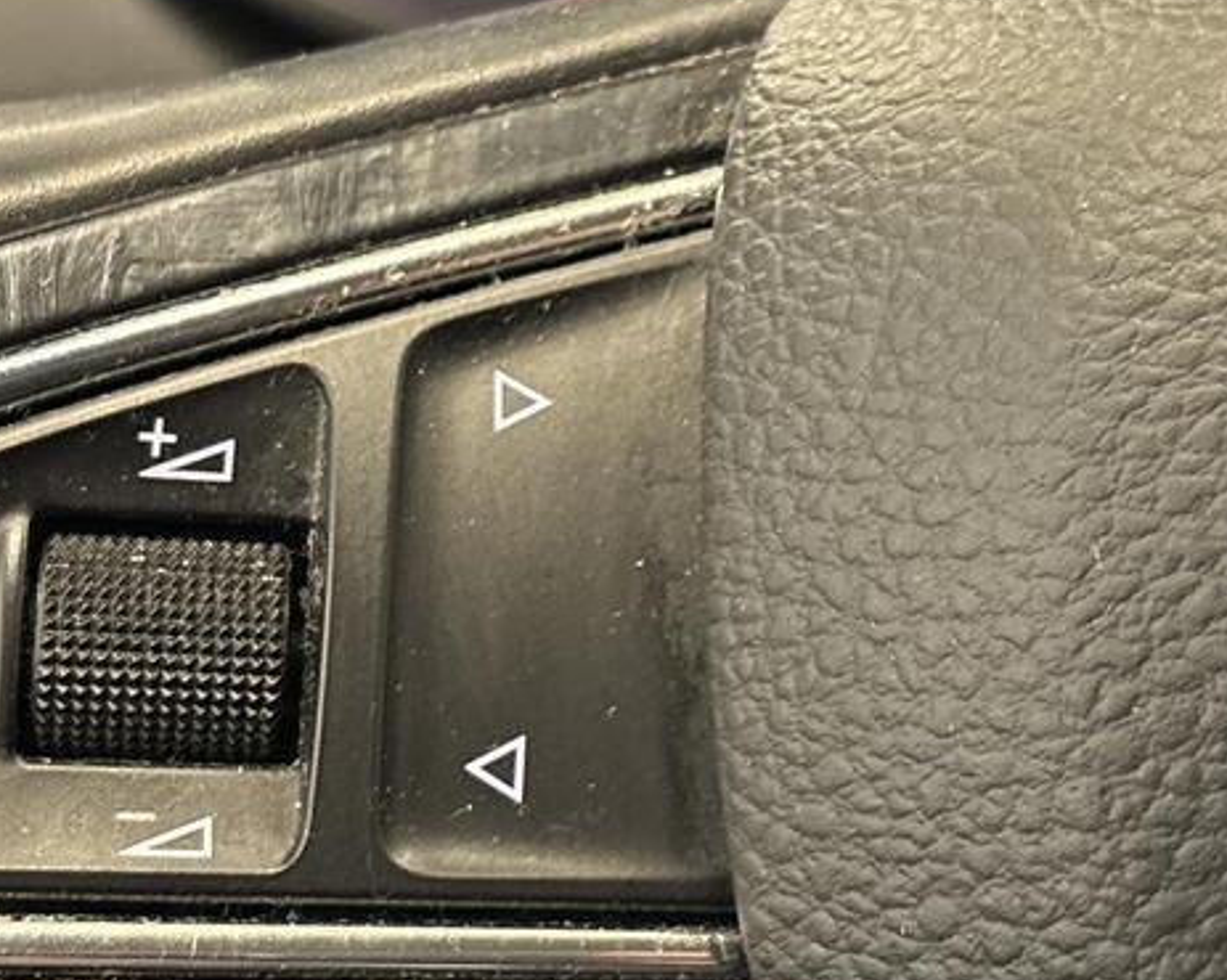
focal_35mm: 79
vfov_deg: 19.4
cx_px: 705
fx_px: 2868
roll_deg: +3.2
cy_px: 458
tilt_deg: -28.8
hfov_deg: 24.1
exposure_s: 1/35
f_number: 1.6
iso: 500
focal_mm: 5.96
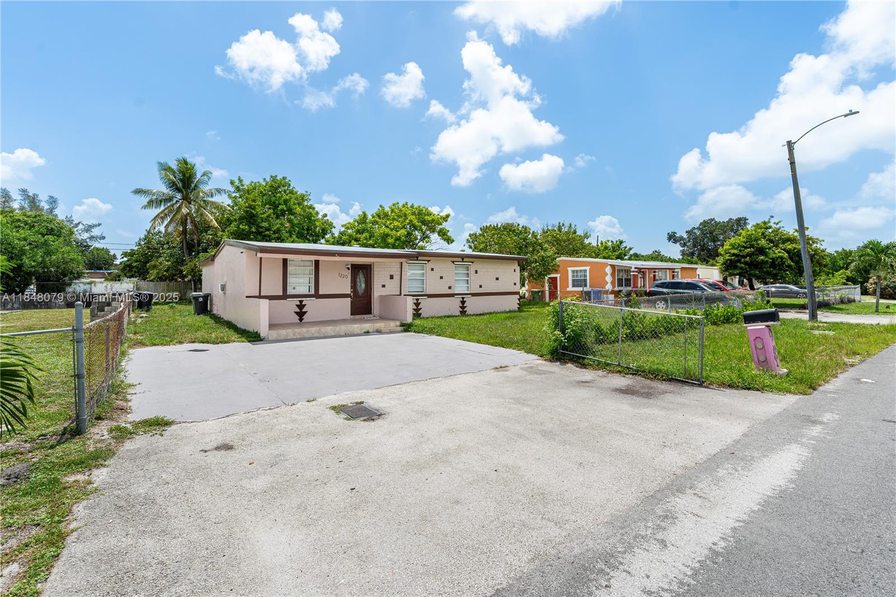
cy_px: 298
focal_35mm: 16
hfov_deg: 96.7
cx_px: 448
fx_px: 398
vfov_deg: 73.7
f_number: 7.1
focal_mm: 16
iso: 200
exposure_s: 1/640
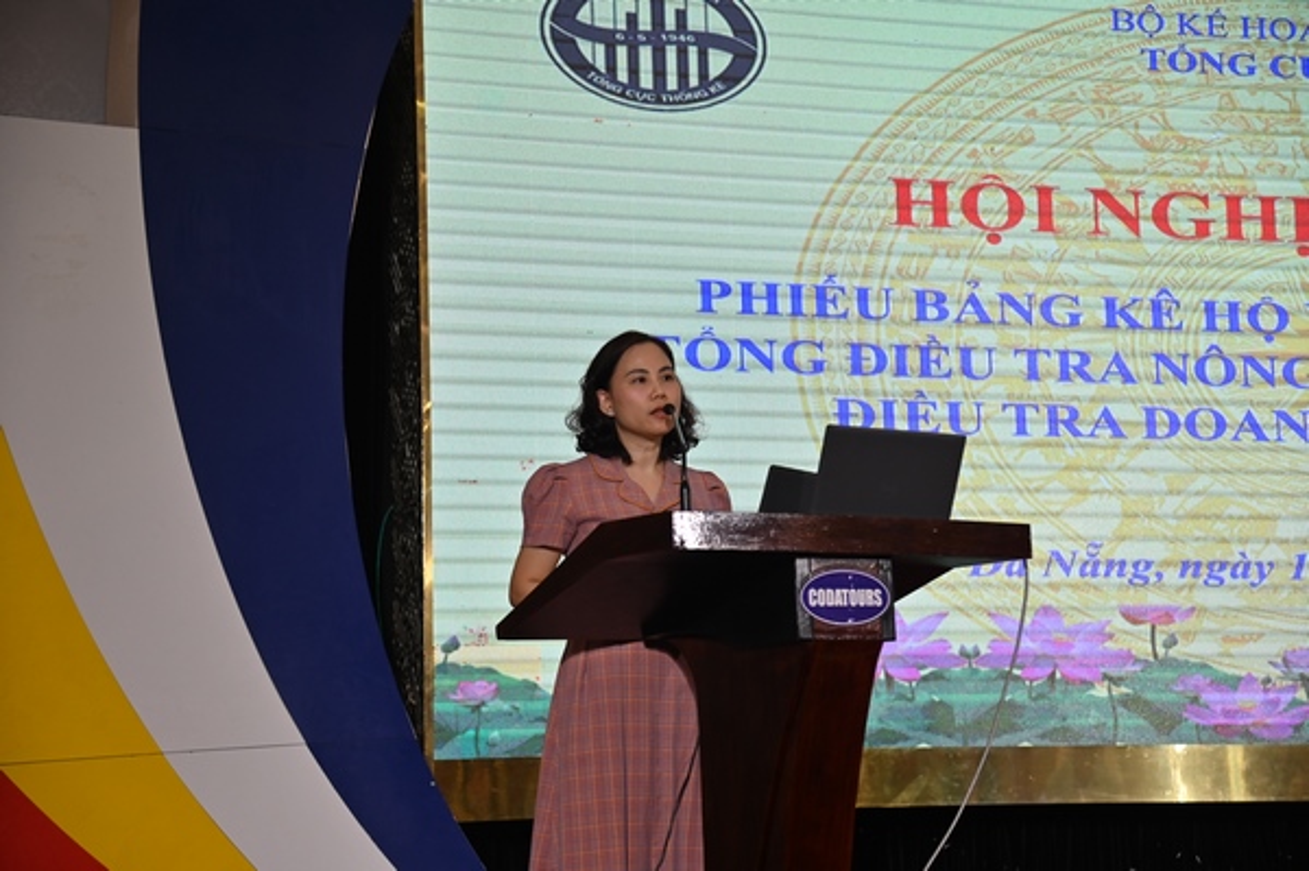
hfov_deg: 34.5
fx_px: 2107
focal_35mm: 58
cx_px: 654
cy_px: 436
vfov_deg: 23.3
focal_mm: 58
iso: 400
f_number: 4
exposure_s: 1/250
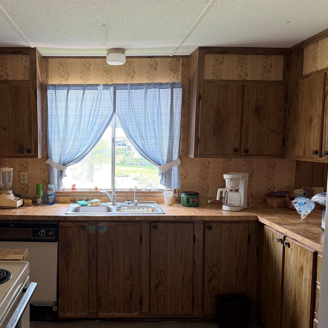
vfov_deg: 48.4
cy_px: 180
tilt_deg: -5.8
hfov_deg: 47.5
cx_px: 104
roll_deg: +0.0
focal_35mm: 34
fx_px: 364
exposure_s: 1/121
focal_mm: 6.76
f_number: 1.78
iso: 200
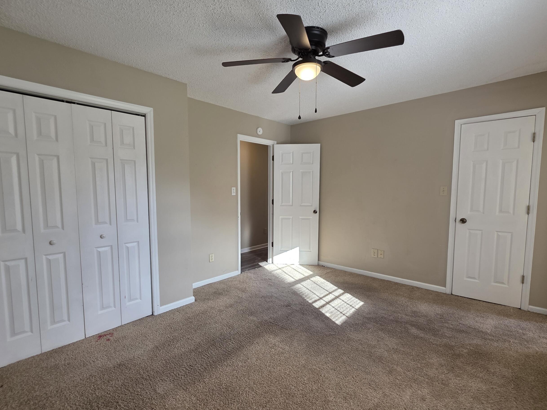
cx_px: 258
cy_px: 211
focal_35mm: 16
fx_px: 253
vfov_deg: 78.1
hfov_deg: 94.4
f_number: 1.9
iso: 100
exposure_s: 1/120
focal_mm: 2.2
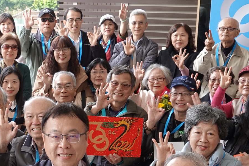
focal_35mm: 88
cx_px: 42
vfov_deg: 15.3
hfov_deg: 22.7
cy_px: 165
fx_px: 609
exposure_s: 1/50
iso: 100
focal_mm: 11.51
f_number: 2.8
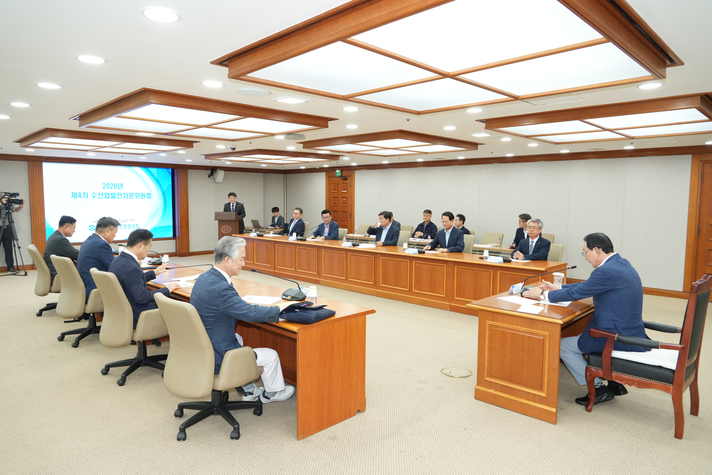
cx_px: 356
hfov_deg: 73.7
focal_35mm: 24
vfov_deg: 53.1
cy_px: 238
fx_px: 475
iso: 1250
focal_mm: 24
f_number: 5
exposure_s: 1/125
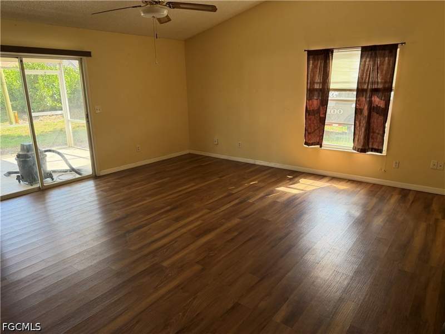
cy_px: 167
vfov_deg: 56.8
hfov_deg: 71.6
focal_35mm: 24
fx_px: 309
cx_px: 222
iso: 200
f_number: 1.78
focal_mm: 6.76
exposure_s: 1/197
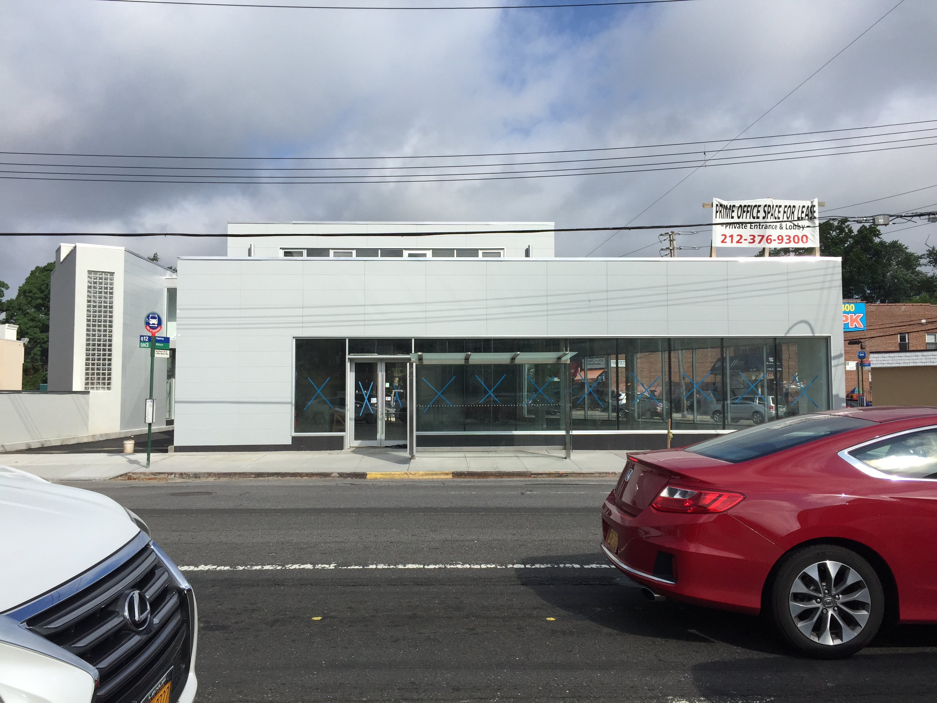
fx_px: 785
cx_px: 468
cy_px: 352
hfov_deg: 61.7
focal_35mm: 29
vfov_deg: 48.2
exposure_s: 1/3300
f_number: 2.2
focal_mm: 4.15
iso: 32
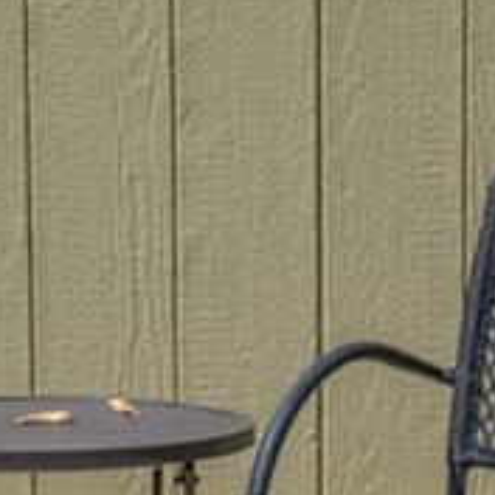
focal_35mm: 222
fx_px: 3592
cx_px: 343
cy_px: 650
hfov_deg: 7.9
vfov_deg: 7.8
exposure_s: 1/1600
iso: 250
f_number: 8
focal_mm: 45
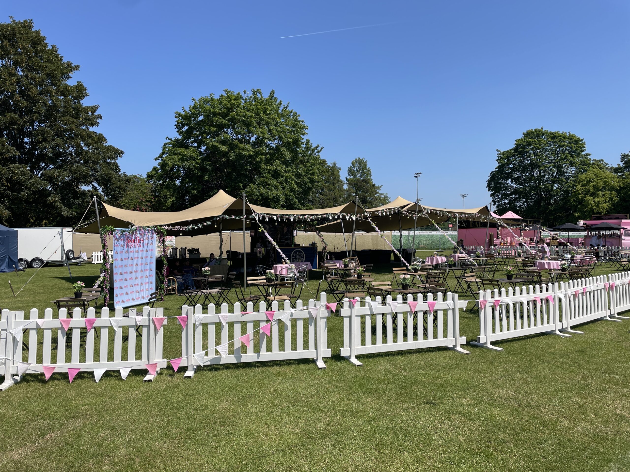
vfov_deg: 53.1
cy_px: 236
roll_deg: +1.0
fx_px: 473
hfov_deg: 67.3
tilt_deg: -0.2
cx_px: 315
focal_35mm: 26
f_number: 1.6
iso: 32
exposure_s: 1/4464
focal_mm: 4.2
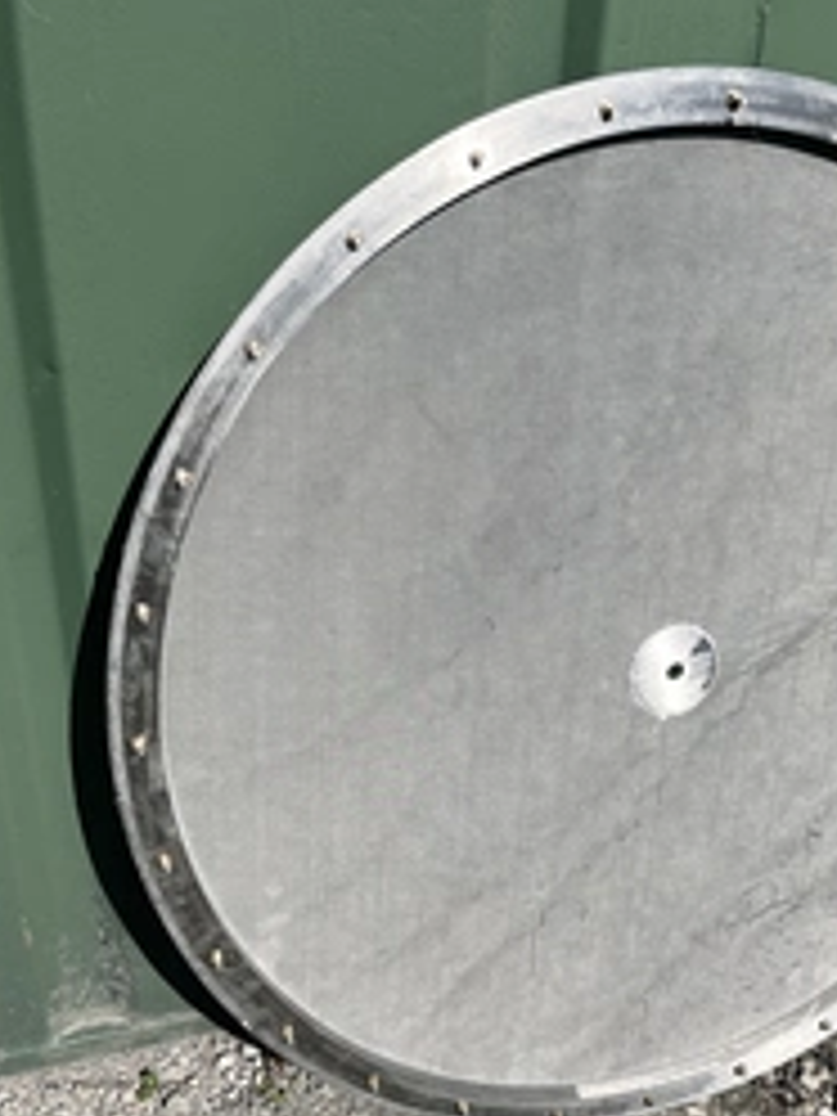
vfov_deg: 44.3
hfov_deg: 33.8
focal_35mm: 42
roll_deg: -5.4
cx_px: 608
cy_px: 716
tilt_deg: -33.7
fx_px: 1354
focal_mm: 5.1
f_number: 1.6
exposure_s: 1/4651
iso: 50
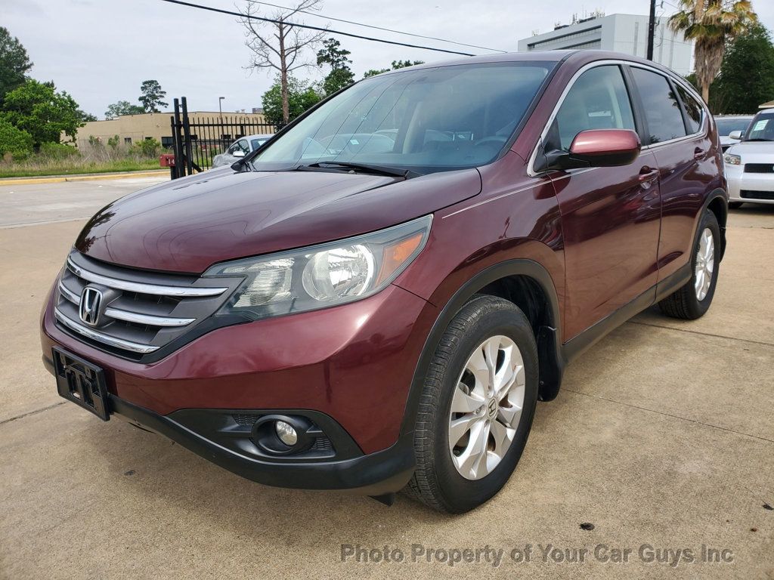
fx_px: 581
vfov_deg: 53.1
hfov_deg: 67.3
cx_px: 387
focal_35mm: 26
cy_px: 290
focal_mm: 4.3
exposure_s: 1/1314
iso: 50
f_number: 2.4
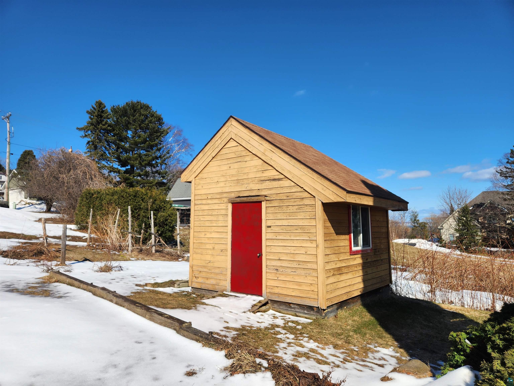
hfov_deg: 73.9
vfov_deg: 58.9
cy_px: 193
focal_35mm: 23
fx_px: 342
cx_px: 257
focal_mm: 5.4
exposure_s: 1/2537
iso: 20
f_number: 1.8
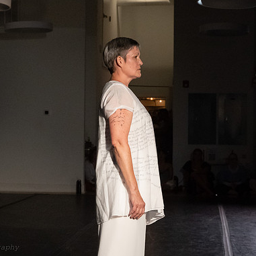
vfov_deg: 21.1
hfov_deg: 21.1
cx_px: 137
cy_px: 116
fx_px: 686
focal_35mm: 82
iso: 6400
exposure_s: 1/500
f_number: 5.6
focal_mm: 46
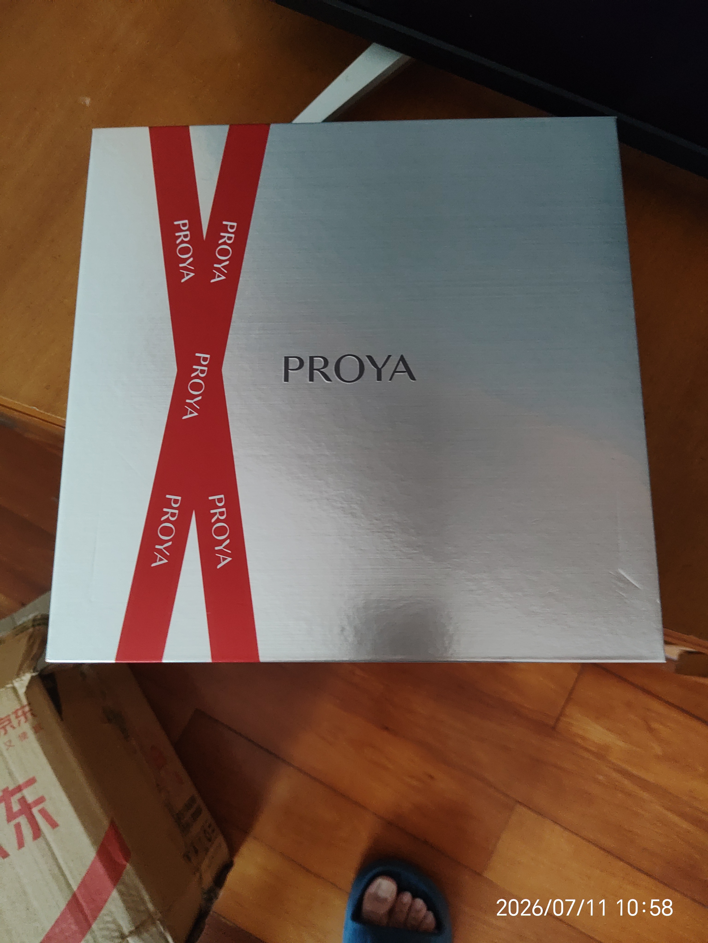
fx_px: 709
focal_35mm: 26
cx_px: 354
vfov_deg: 67.3
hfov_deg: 53.1
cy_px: 472
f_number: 1.8
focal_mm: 4.25
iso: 1199
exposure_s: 1/33.3
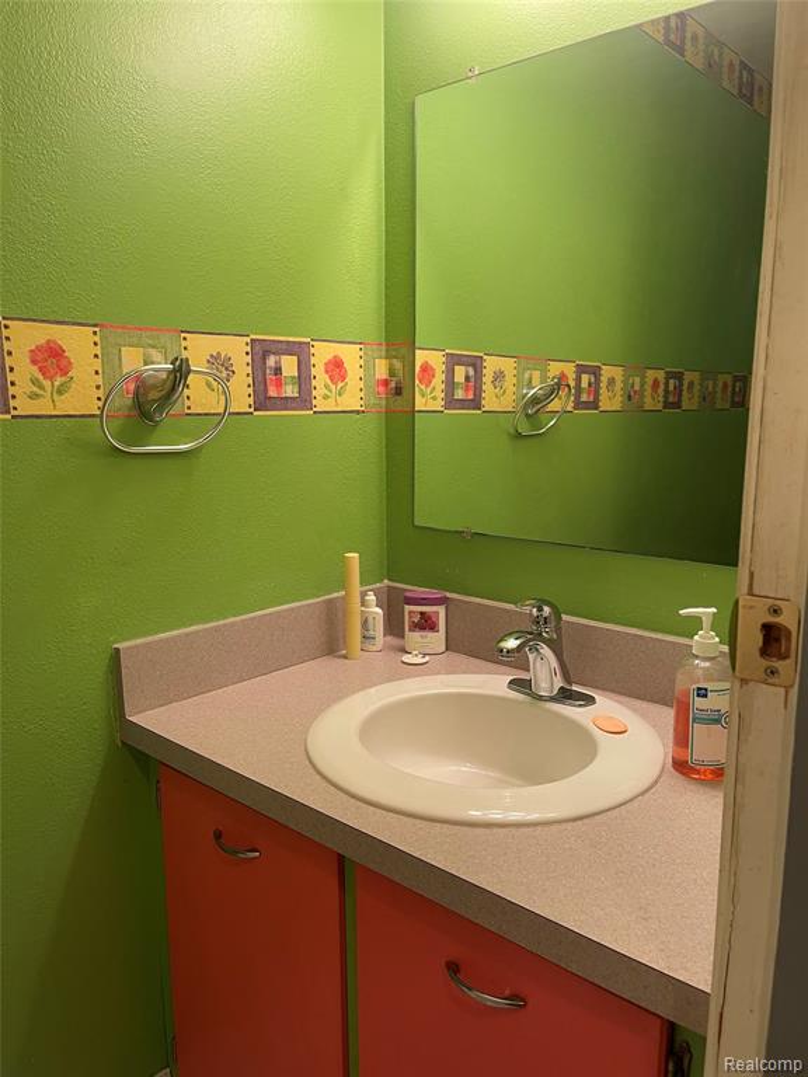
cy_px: 538
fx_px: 778
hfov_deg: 54.9
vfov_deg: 69.4
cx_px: 404
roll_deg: -0.1
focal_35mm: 25
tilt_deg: -10.3
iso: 125
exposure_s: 1/60
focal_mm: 5.1
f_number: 1.6
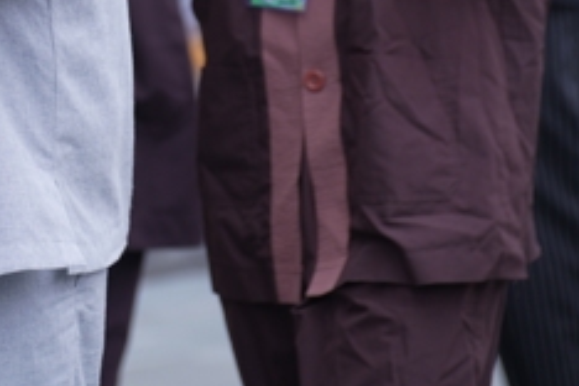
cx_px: -71
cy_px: -322
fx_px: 9038
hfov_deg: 3.7
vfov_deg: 2.4
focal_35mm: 562
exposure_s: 1/640
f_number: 2.8
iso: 125
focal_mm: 135
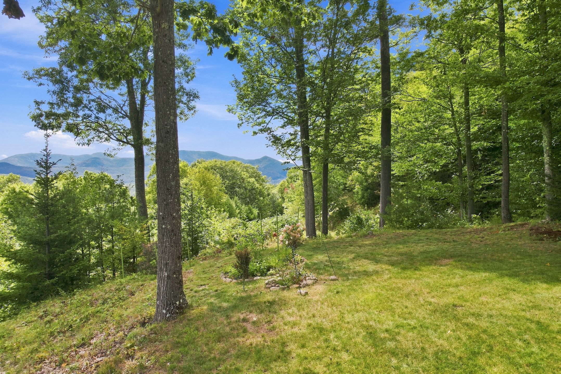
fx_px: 343
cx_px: 280
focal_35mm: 22
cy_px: 187
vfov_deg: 57.2
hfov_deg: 78.6
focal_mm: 8.4
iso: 100
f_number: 2.8
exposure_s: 1/125
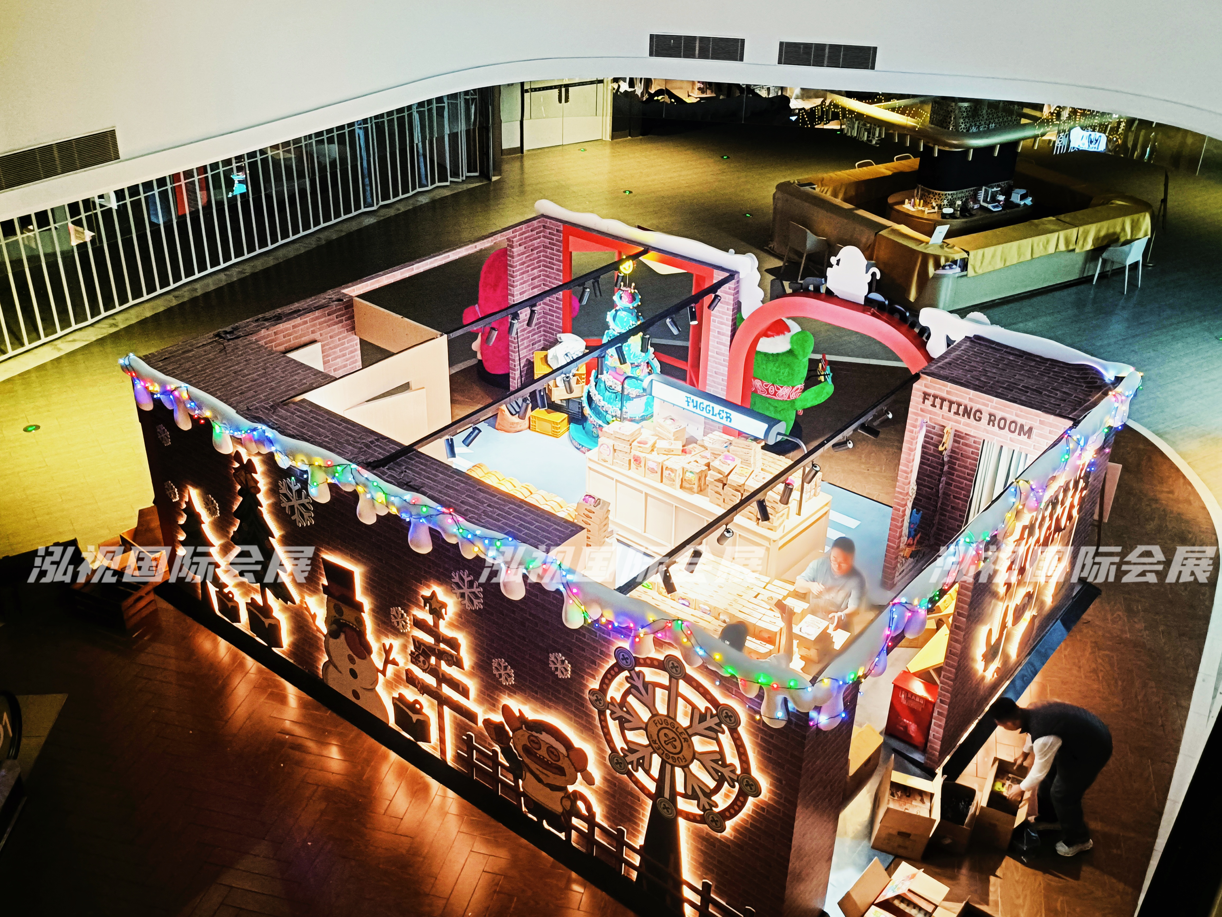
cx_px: 611
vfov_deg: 41.8
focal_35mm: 34
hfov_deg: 54.0
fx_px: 1200
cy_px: 458
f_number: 1.7
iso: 1449
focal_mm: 4.7
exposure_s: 1/50
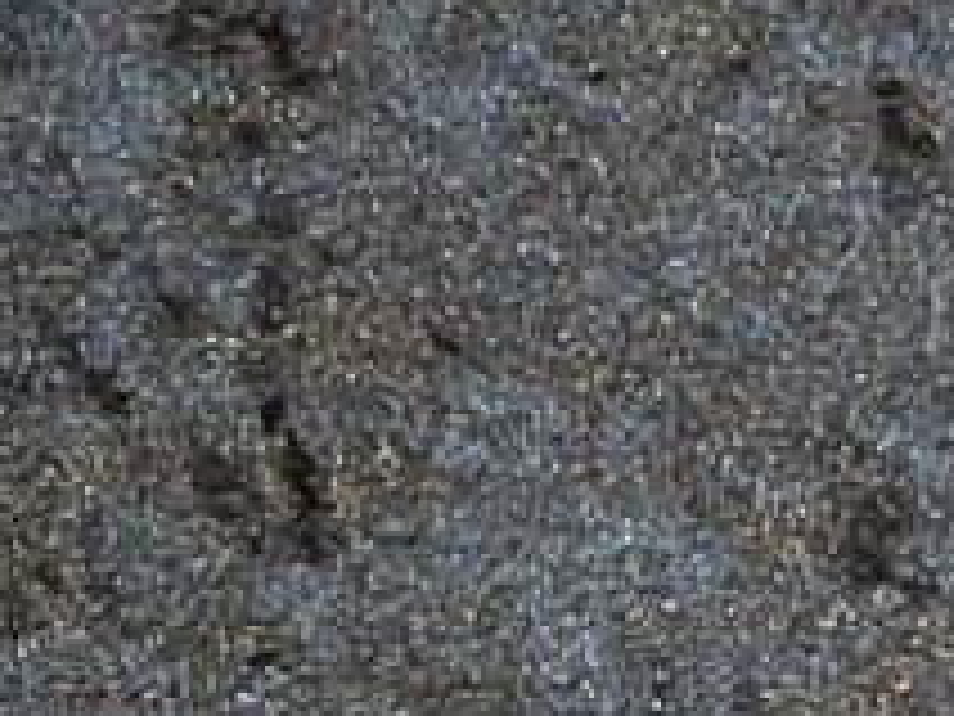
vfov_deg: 4.7
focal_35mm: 314
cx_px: -1750
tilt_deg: -50.2
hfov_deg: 5.9
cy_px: 482
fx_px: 8654
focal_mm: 5.96
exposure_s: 1/40
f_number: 1.6
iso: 100
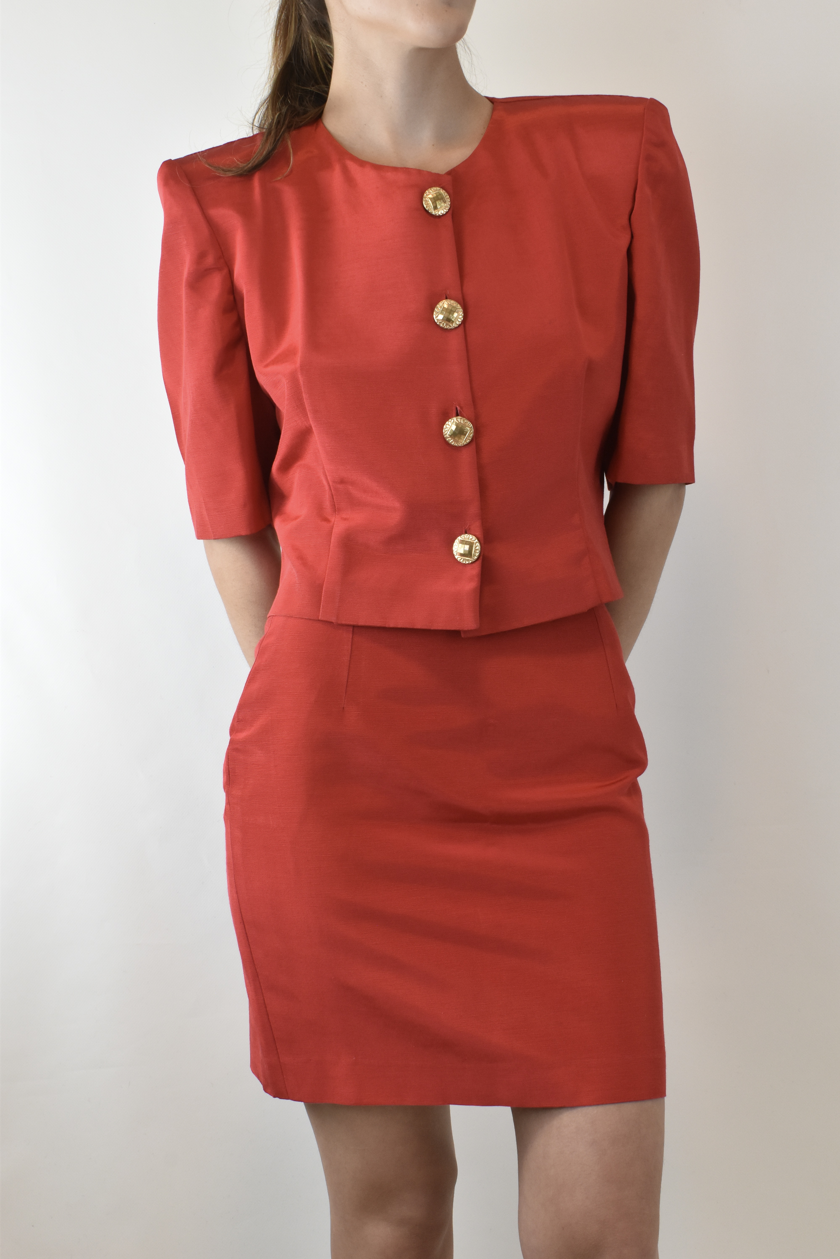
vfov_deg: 35.1
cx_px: 420
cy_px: 630
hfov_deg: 23.8
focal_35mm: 57
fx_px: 1995
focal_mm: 38
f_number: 11
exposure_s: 1/50
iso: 1000
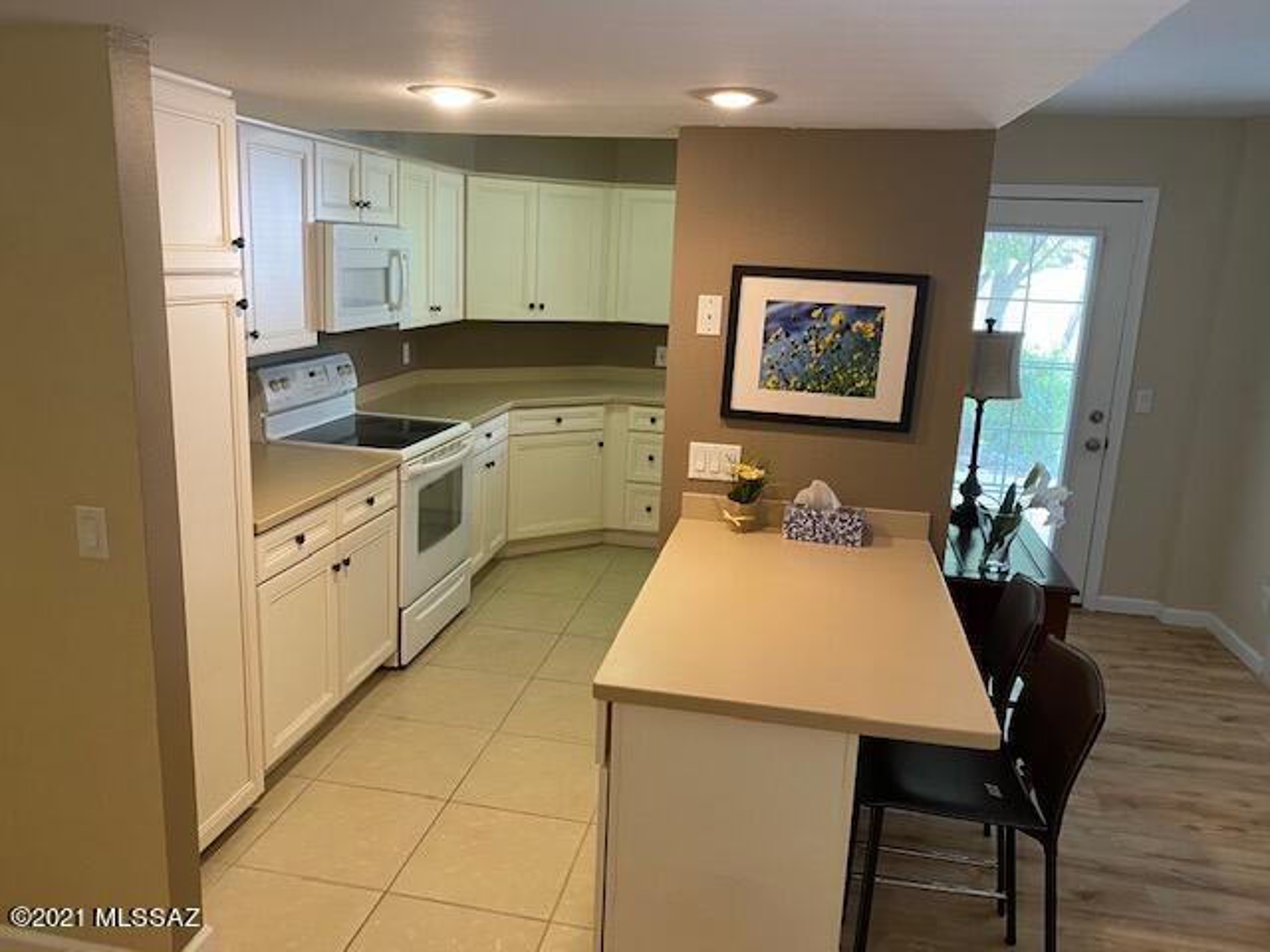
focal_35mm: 26
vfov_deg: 53.1
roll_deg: -2.8
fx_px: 954
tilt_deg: -12.9
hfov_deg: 67.3
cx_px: 635
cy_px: 476
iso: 160
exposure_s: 1/60
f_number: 1.8
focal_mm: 4.25
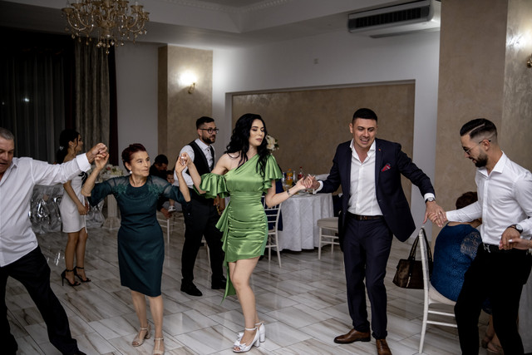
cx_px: 266
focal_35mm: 35
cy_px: 178
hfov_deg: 54.4
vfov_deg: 37.9
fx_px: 517
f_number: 1.6
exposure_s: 1/250
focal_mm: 23
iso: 800
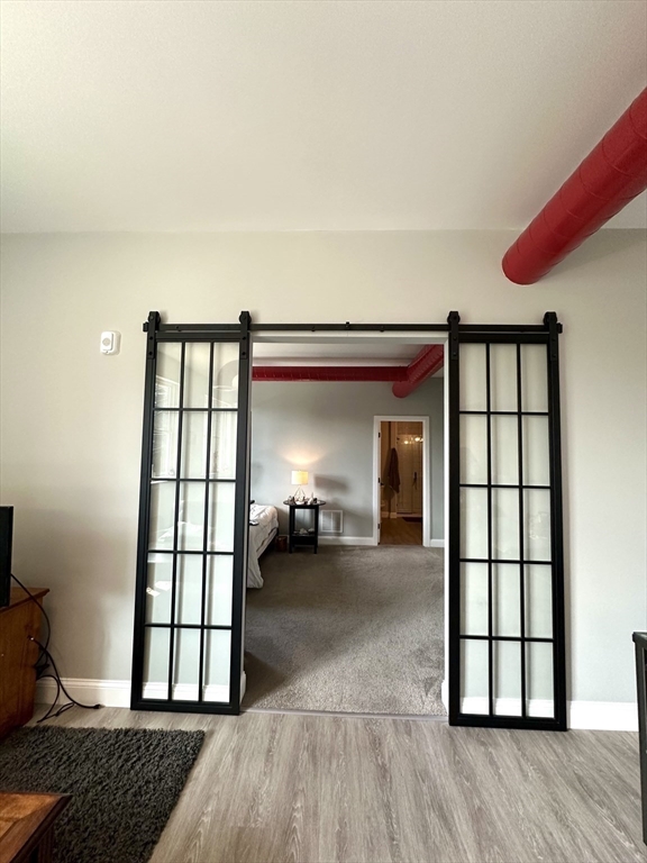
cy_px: 432
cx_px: 324
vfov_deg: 102.1
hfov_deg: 85.7
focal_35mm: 14
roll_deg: -2.9
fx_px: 349
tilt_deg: +4.5
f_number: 2.2
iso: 250
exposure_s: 1/120
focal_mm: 2.22
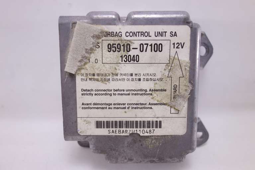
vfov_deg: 46.4
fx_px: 198
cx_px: 128
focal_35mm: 28
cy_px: 85
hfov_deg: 65.5
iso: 125
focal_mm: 10.4
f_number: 2.5
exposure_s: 1/100
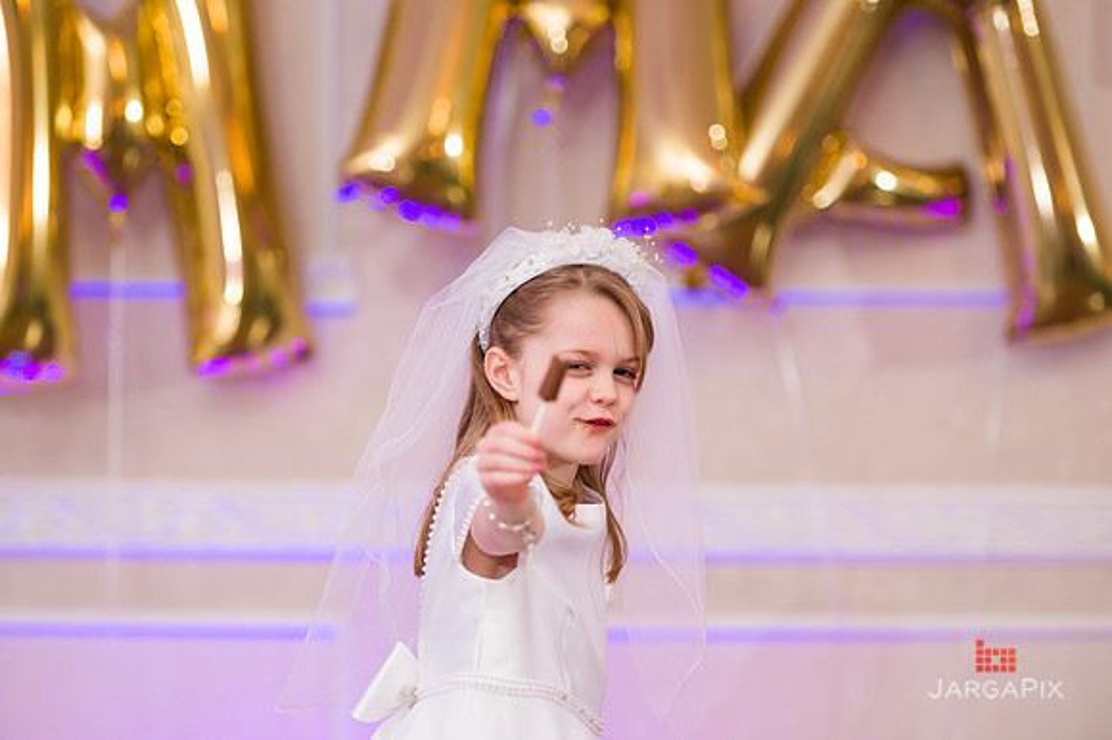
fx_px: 3859
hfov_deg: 16.4
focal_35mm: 125
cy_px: 370
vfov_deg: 11.0
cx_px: 556
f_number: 3.2
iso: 1000
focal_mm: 125
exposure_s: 1/200
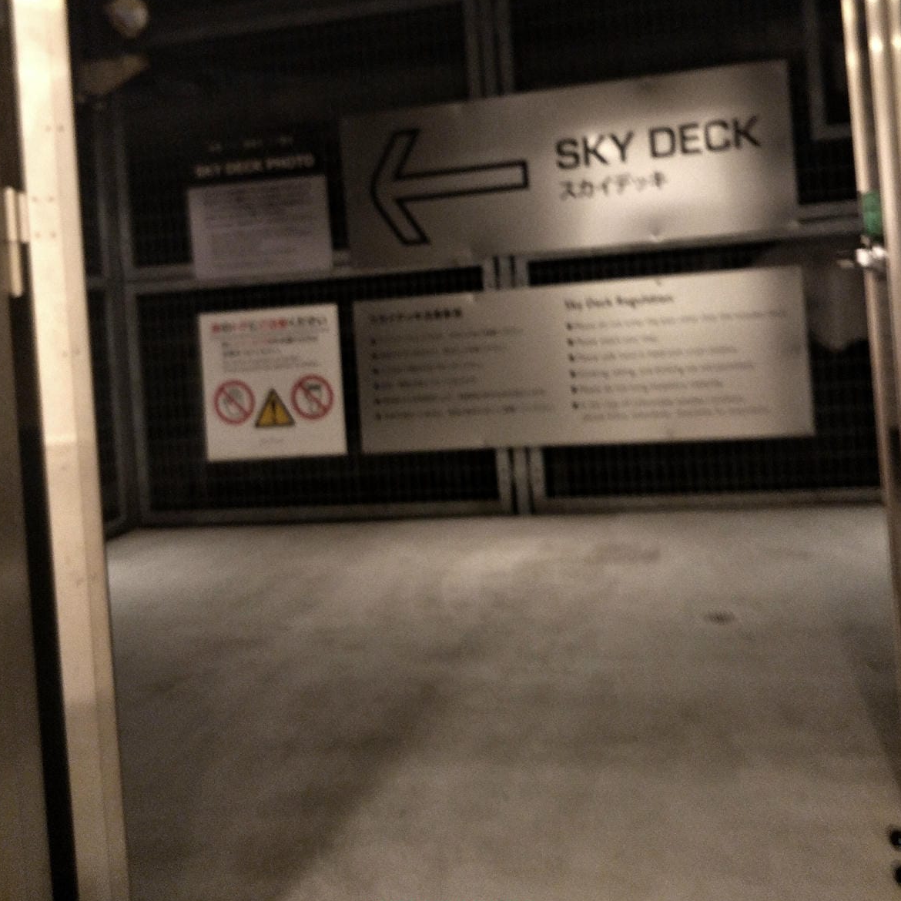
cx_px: 454
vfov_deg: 54.6
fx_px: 854
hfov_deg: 55.6
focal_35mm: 29
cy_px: 304
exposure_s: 1/20
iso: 405
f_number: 1.7
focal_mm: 4.1
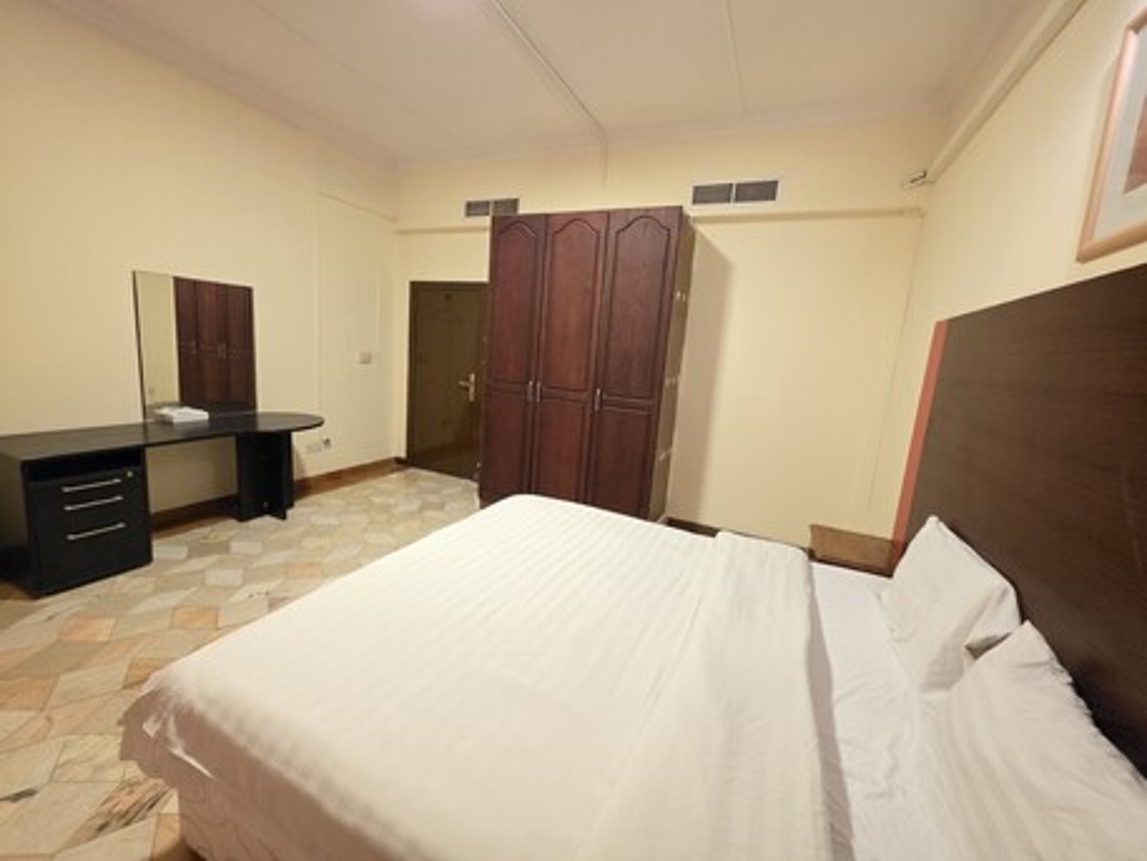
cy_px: 430
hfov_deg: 106.2
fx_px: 431
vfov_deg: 89.9
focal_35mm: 13
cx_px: 574
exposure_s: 1/50
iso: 1000
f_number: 1.9
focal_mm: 2.2
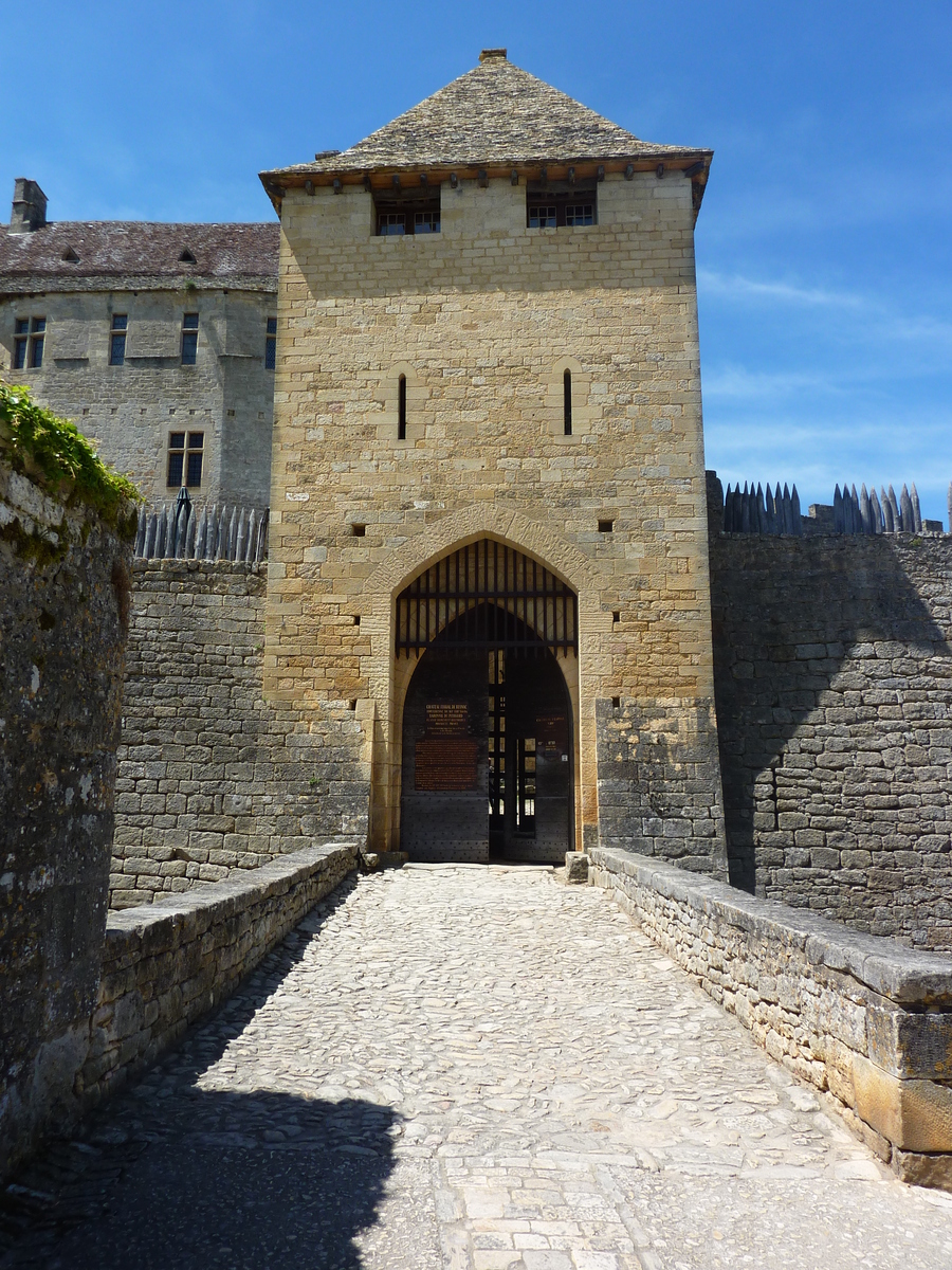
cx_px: 476
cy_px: 635
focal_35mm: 25
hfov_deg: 54.9
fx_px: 917
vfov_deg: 69.4
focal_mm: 4.1
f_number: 4.5
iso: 80
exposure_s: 1/400
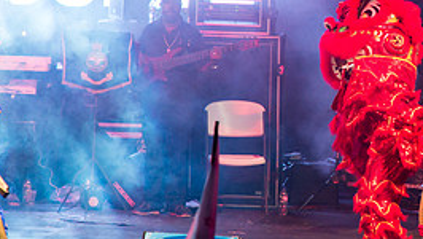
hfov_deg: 3.3
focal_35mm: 661
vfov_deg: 1.8
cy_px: 14
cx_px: 458
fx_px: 7418
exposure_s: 1/200
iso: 3200
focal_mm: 290
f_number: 5.6
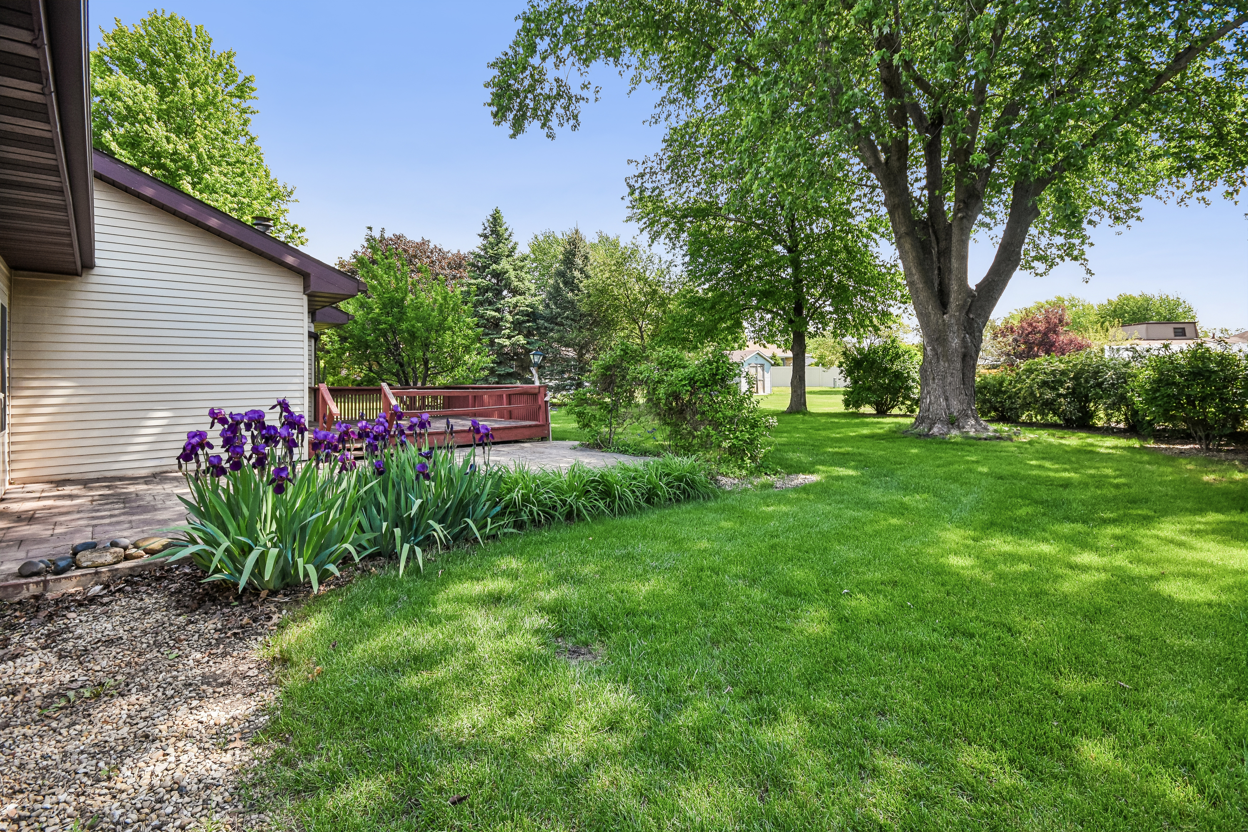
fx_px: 520
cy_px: 416
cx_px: 624
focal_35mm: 15
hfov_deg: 100.4
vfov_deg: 77.3
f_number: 8
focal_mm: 10
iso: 400
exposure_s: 1/250
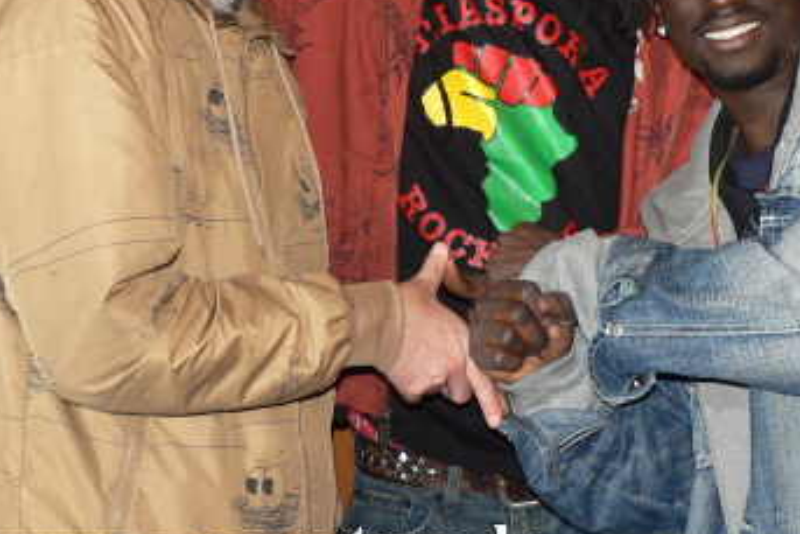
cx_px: 633
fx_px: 1356
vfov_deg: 21.9
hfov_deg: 32.0
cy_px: 77
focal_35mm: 61
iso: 150
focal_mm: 6
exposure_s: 1/60
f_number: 2.8
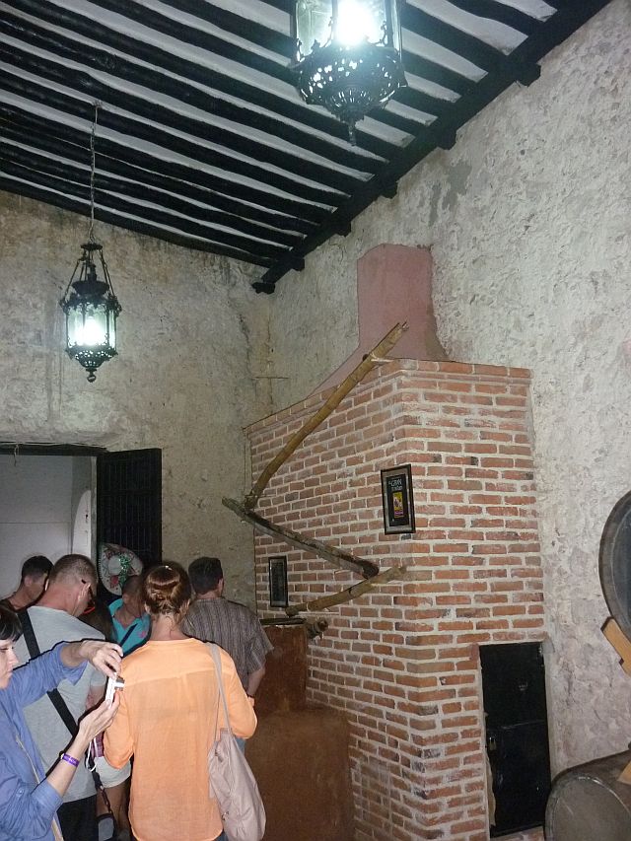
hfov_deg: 43.0
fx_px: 802
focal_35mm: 33
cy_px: 420
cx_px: 316
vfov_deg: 55.3
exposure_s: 1/30
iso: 400
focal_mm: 5.5
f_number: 2.8
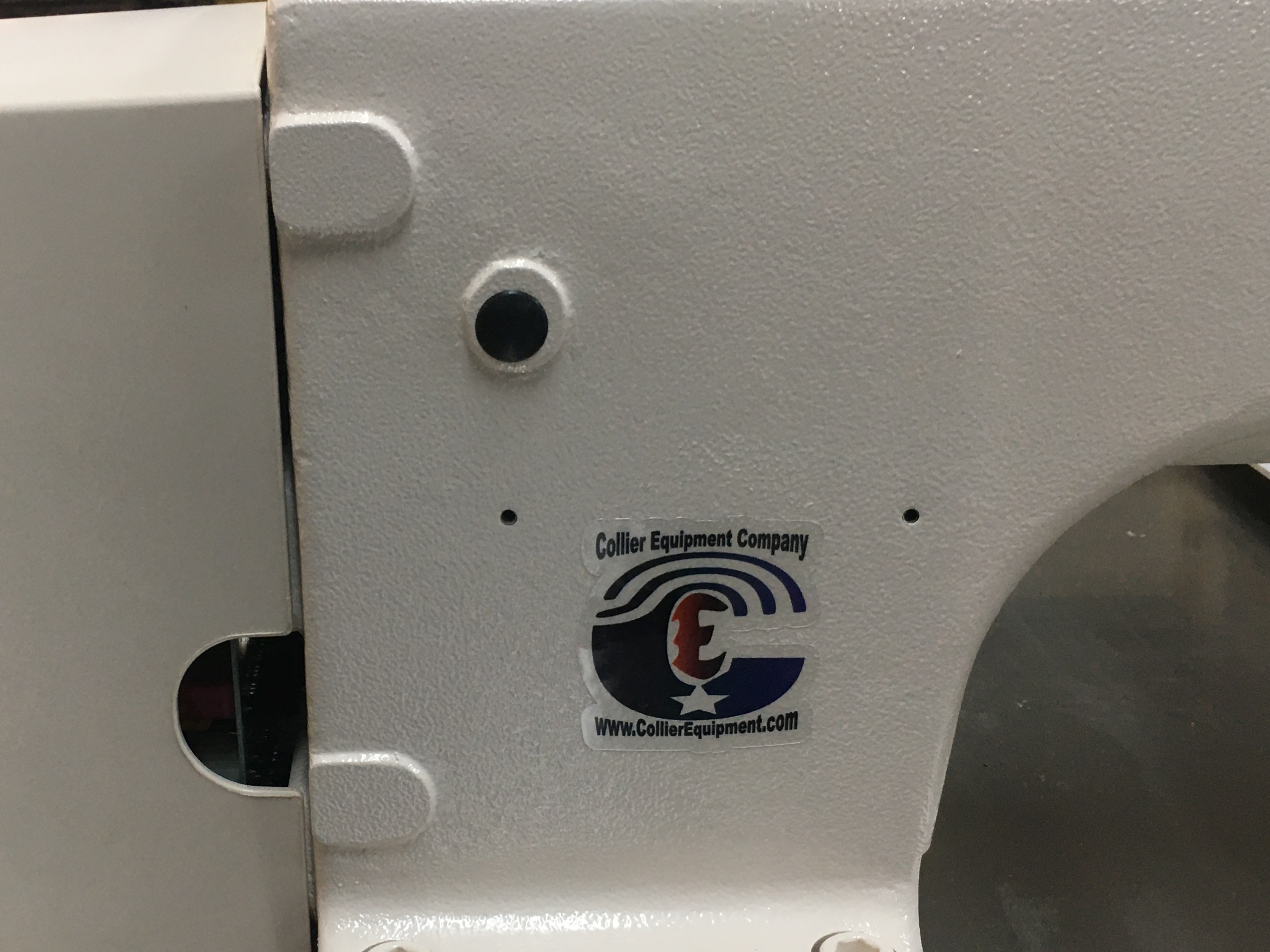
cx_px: 445
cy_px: 597
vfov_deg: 31.4
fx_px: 1687
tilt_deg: -22.7
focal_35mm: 46
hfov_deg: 40.8
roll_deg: +2.9
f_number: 2.2
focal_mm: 4.15
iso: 80
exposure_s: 1/30
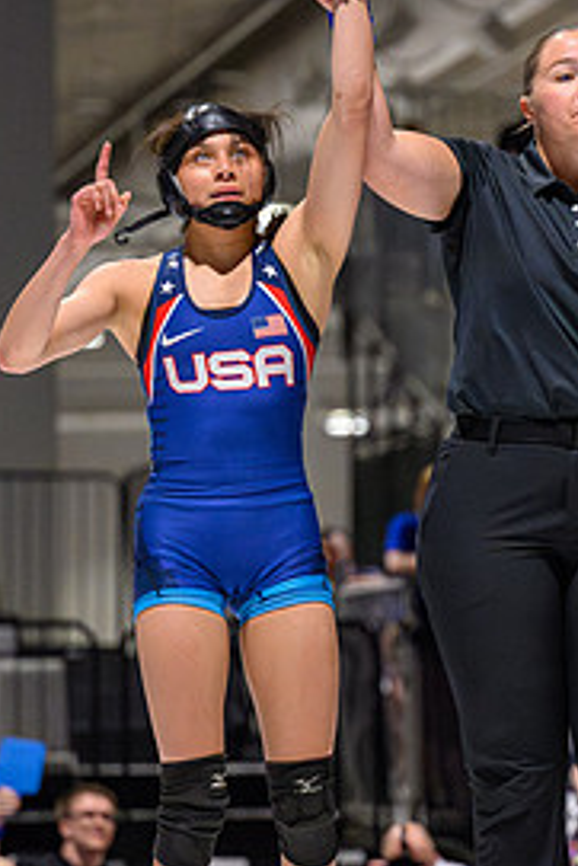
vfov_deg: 10.1
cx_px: 439
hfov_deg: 6.8
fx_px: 4882
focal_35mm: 203
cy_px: 462
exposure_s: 1/800
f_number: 2.8
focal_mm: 91
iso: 10000
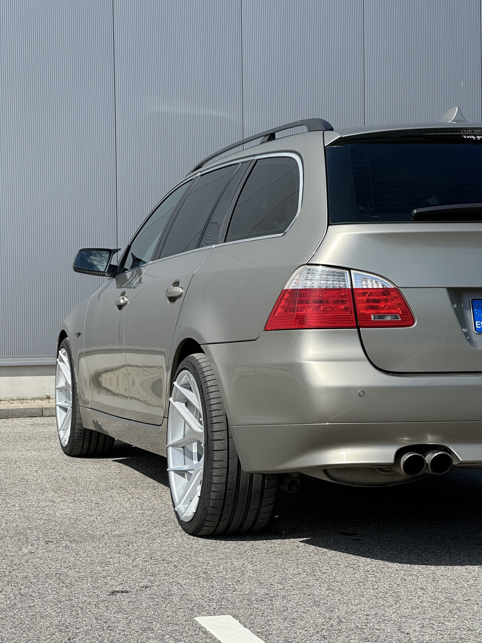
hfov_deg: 19.1
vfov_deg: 25.3
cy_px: 322
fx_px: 1430
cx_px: 241
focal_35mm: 77
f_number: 2.8
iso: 32
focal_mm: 9
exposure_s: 1/664
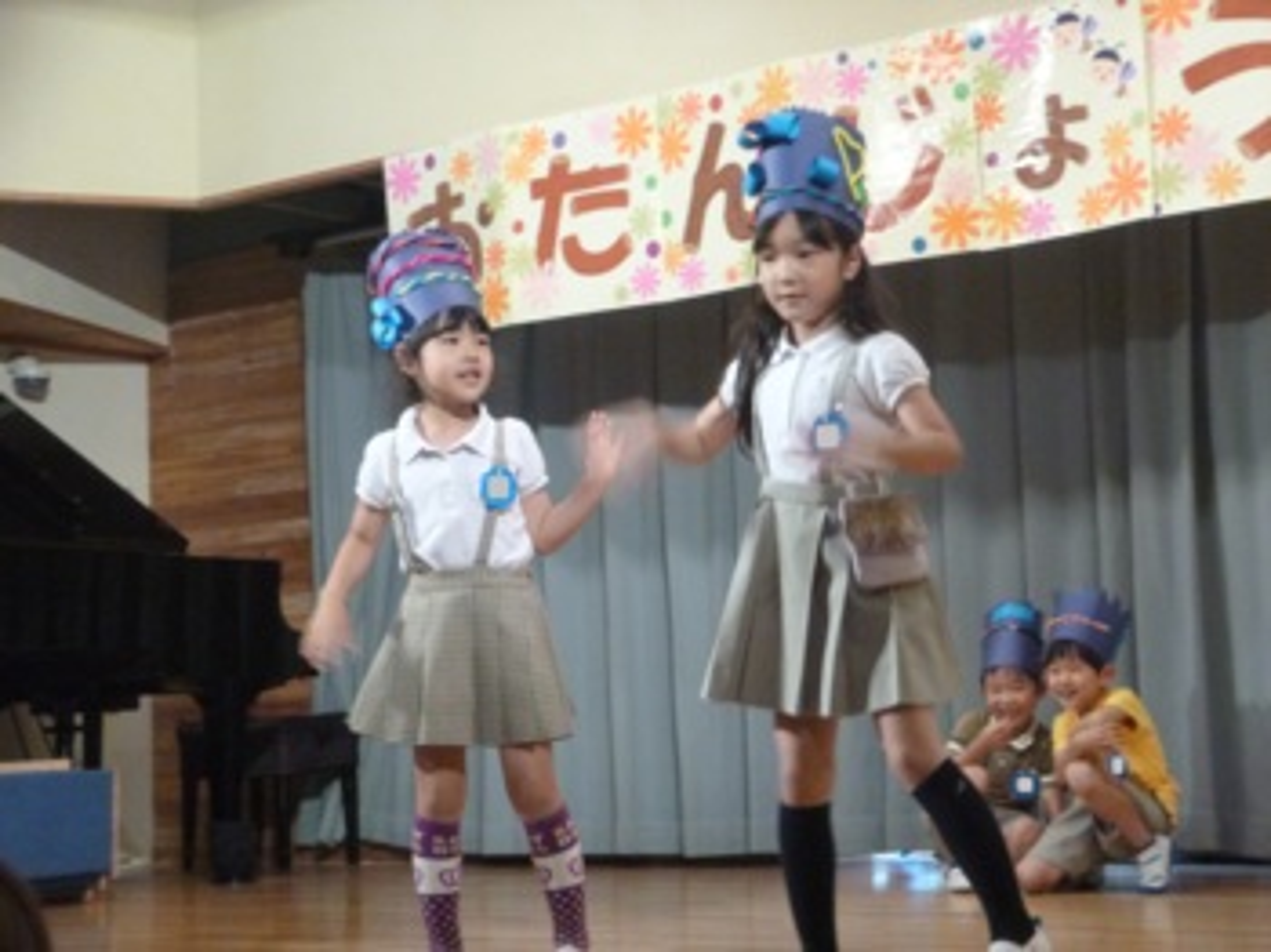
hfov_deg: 27.4
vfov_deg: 20.7
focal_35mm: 71
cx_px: 636
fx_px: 2605
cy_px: 476
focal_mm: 12.8
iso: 800
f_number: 5.5
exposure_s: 1/20
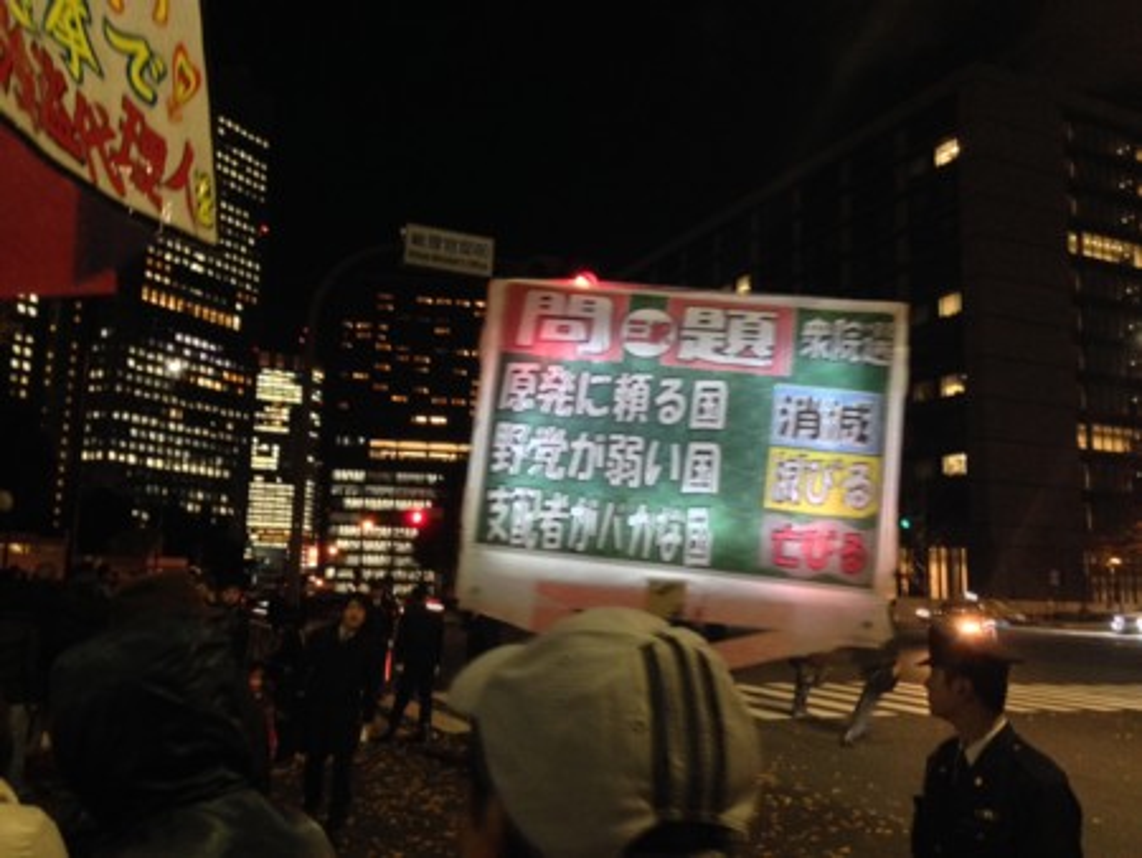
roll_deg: -2.8
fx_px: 1089
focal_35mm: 33
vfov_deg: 43.0
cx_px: 571
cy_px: 429
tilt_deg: +10.1
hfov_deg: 55.3
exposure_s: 1/20
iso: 320
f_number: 2.4
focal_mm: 4.12
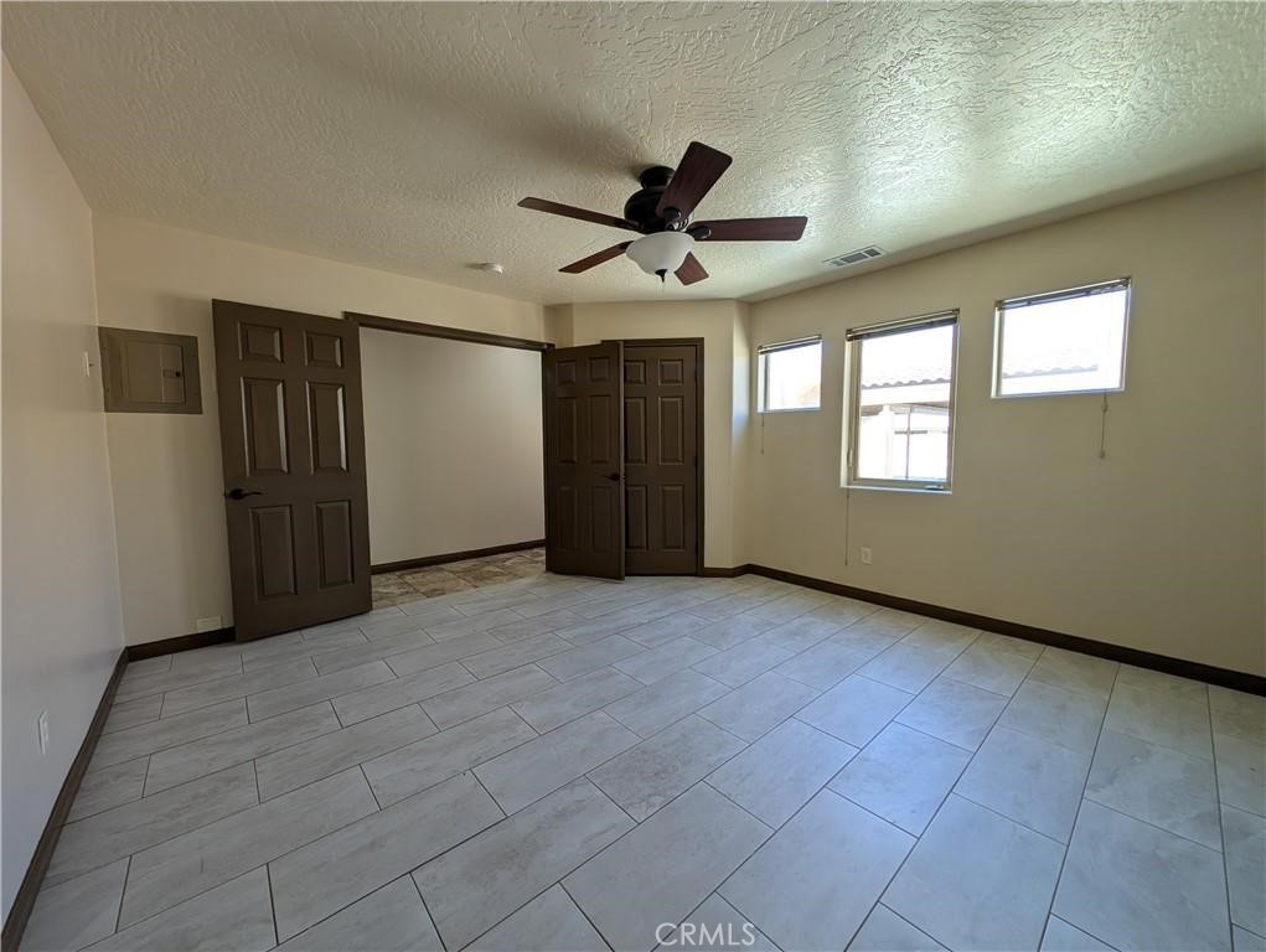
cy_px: 476
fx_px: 439
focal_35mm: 12
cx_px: 633
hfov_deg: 110.5
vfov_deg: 94.6
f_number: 1.95
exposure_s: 1/120
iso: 56
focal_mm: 2.23
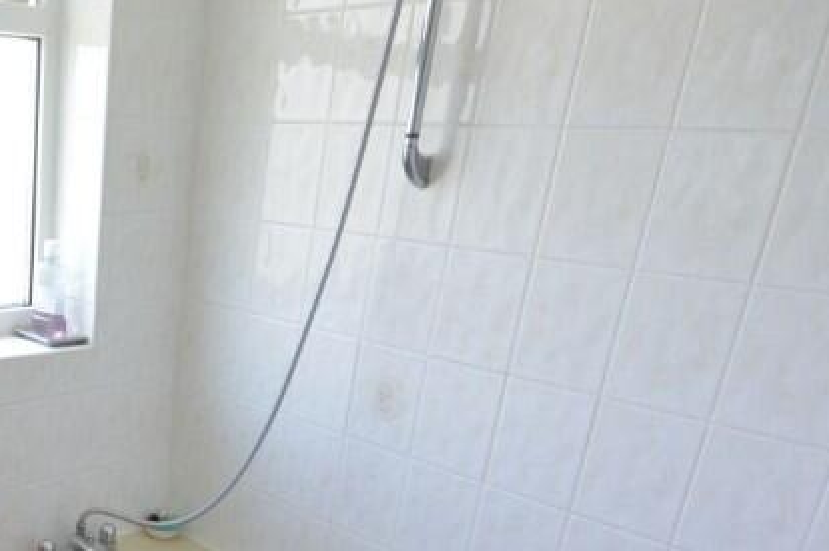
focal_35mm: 37
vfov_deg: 34.4
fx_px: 851
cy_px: 469
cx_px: 44
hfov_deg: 45.6
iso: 400
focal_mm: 10
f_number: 8
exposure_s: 1/40
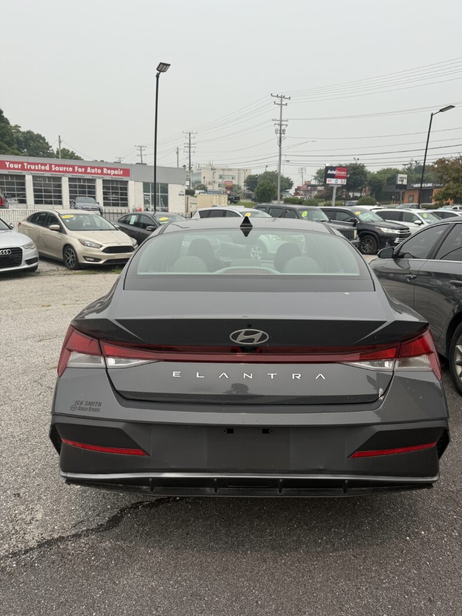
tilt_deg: -13.4
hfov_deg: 56.8
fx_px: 427
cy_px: 308
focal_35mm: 24
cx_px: 231
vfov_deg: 71.6
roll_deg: -2.3
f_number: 1.78
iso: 80
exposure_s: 1/4673
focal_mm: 6.76
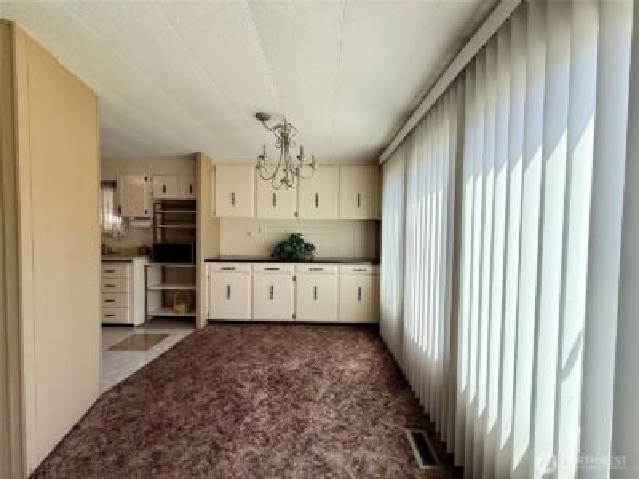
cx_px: 320
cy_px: 240
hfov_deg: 102.1
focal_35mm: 14
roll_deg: -0.8
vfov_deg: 85.7
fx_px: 258
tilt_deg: -2.6
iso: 64
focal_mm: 2.22
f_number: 2.2
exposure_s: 1/400
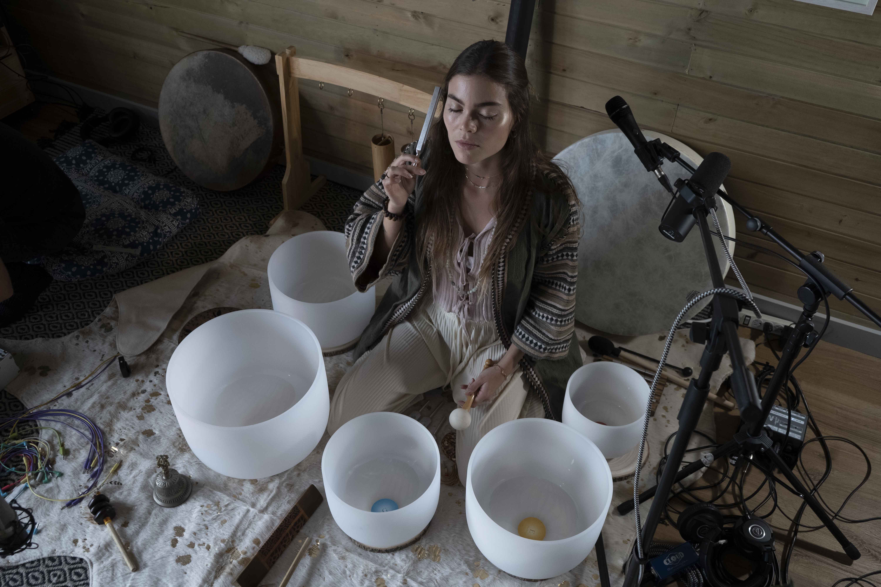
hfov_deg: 58.7
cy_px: 294
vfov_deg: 41.1
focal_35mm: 32
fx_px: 783
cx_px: 440
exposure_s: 1/125
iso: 5000
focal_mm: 32
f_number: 5.6
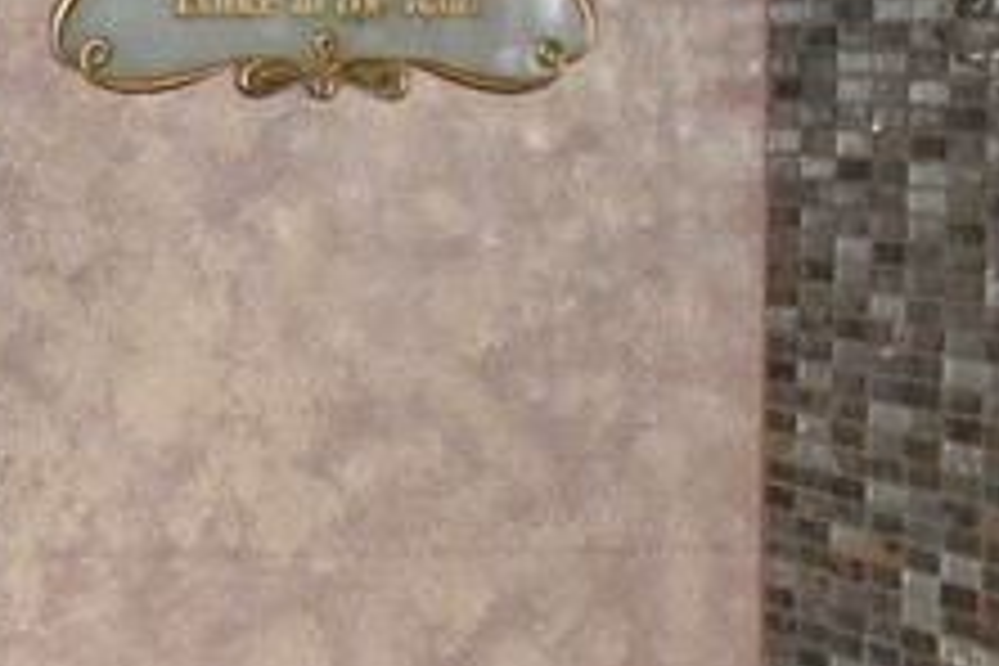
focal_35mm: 132
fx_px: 3663
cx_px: -1148
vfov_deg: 10.4
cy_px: 351
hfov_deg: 13.0
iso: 3200
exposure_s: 1/60
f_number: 3.5
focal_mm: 18
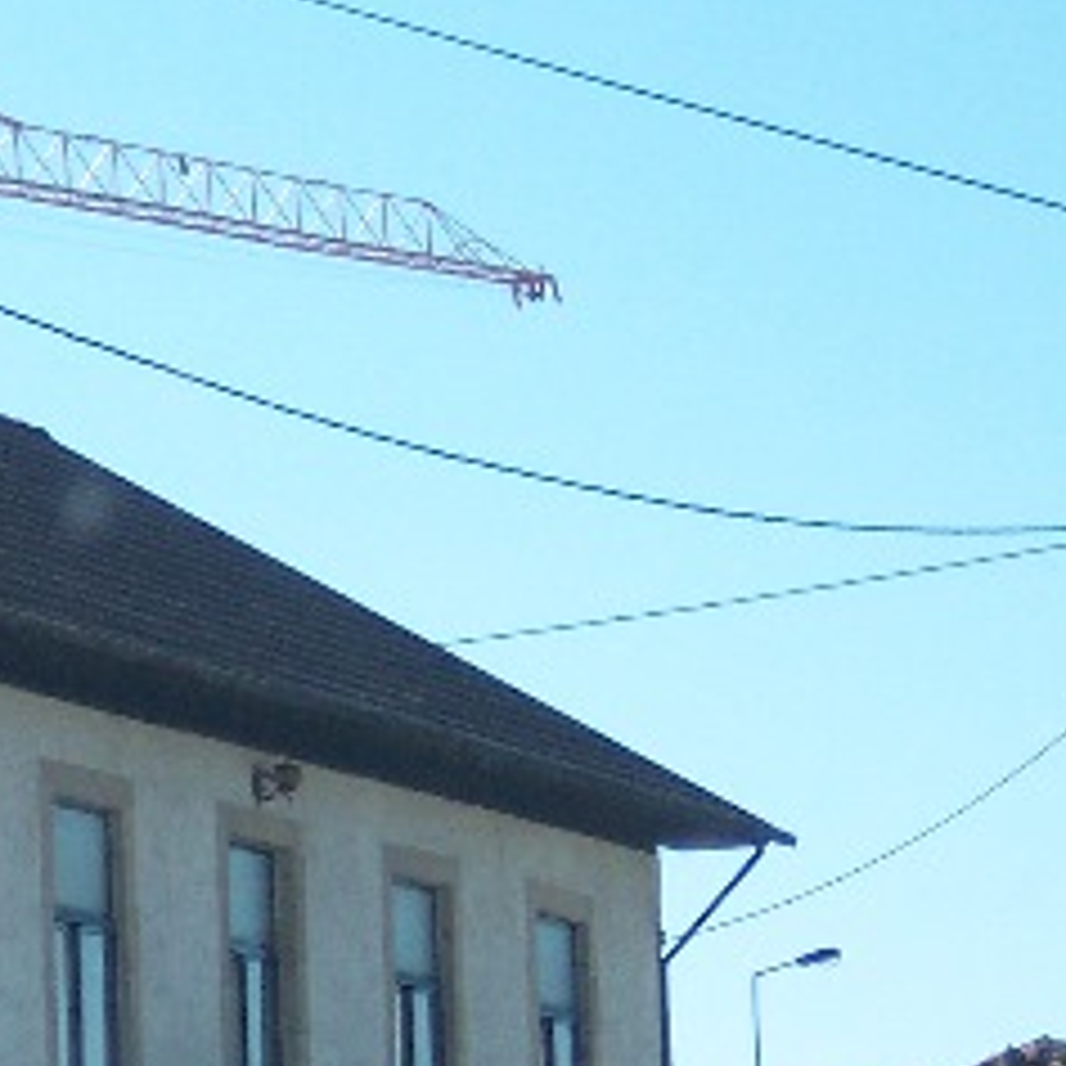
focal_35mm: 227
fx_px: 7909
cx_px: -58
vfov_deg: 7.7
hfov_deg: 7.7
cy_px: 459
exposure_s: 1/700
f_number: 3.8
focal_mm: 16
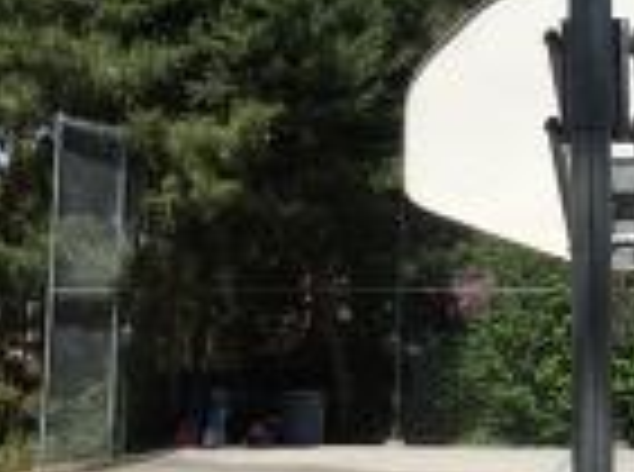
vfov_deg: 11.0
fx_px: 2411
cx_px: 607
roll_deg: -1.7
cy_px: -94
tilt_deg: +8.7
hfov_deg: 14.8
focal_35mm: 132
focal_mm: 4.15
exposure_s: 1/1923
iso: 25
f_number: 2.2
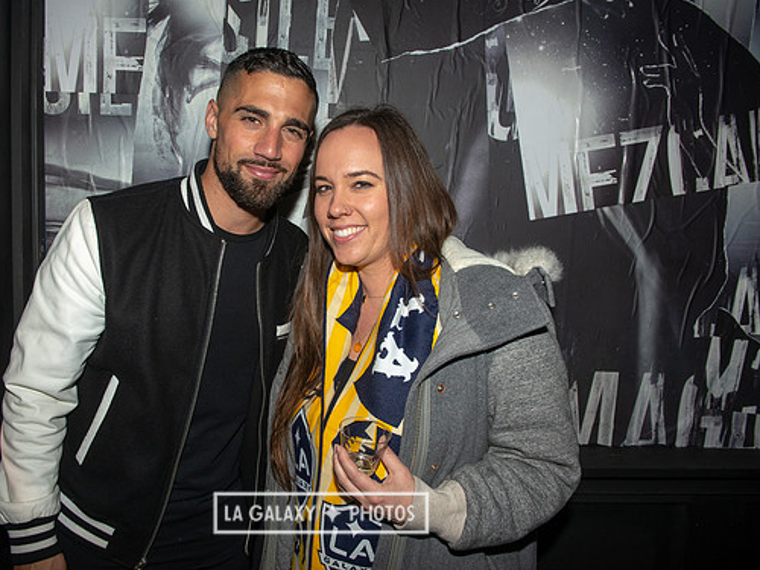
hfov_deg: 61.3
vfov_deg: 48.2
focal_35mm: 29
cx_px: 321
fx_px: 637
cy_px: 285
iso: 320
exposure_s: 1/160
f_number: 5
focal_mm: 26
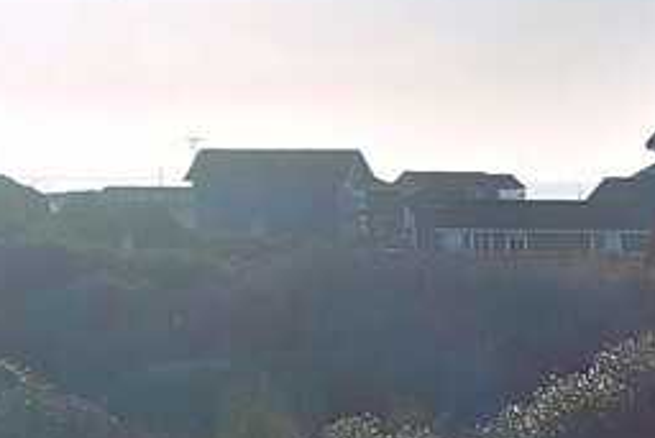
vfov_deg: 6.9
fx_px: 3495
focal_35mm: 192
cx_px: 1419
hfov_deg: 9.8
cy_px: 918
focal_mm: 10.57
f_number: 2.8
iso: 100
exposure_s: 1/1264
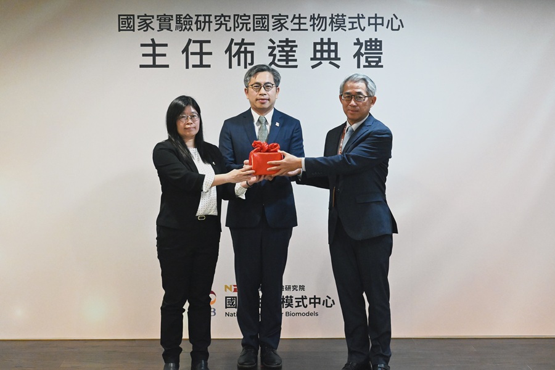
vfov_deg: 18.2
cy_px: 185
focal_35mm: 75
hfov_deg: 27.0
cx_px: 278
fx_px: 1156
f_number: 6.3
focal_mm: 50
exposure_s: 1/125
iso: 5000
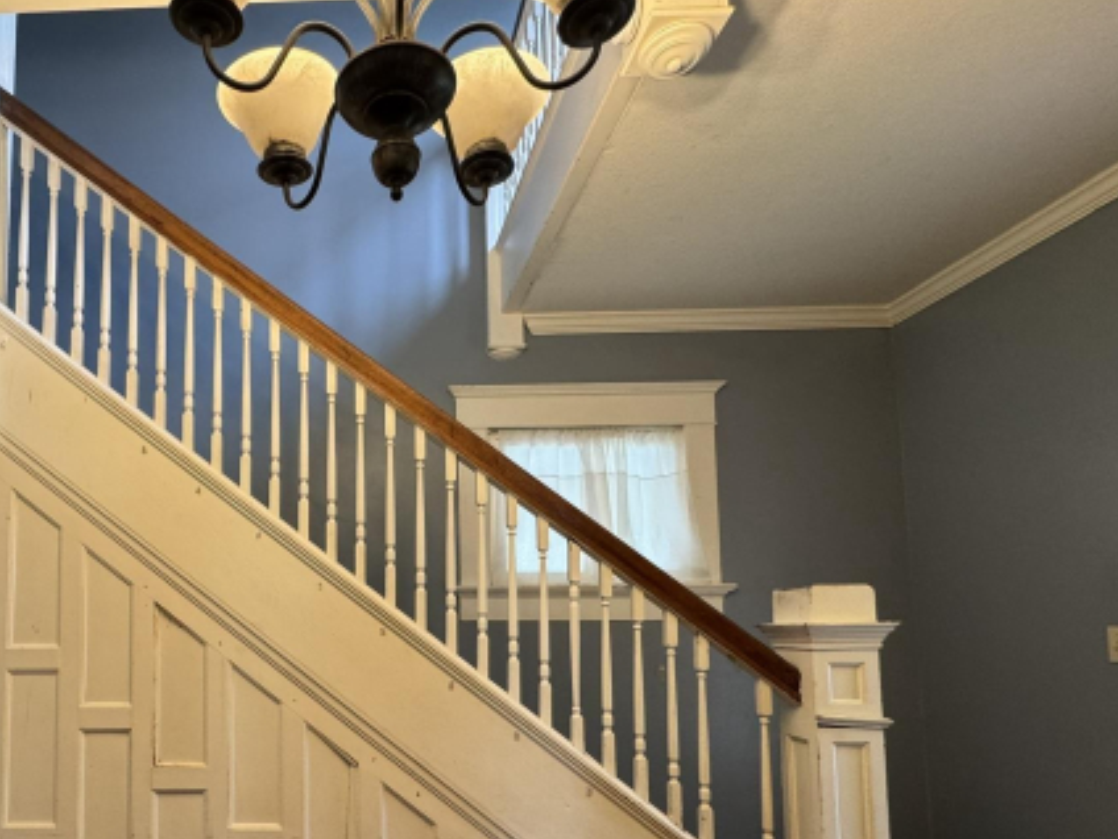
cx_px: 328
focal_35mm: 22
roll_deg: +0.0
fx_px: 711
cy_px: 580
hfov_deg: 72.8
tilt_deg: +5.2
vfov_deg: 59.2
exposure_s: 1/60
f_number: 2.2
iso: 160
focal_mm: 2.22
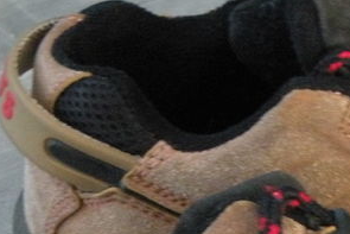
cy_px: 359
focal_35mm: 148
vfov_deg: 9.0
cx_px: 392
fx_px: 1440
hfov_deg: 13.6
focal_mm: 7.4
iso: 400
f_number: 3.2
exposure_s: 1/10
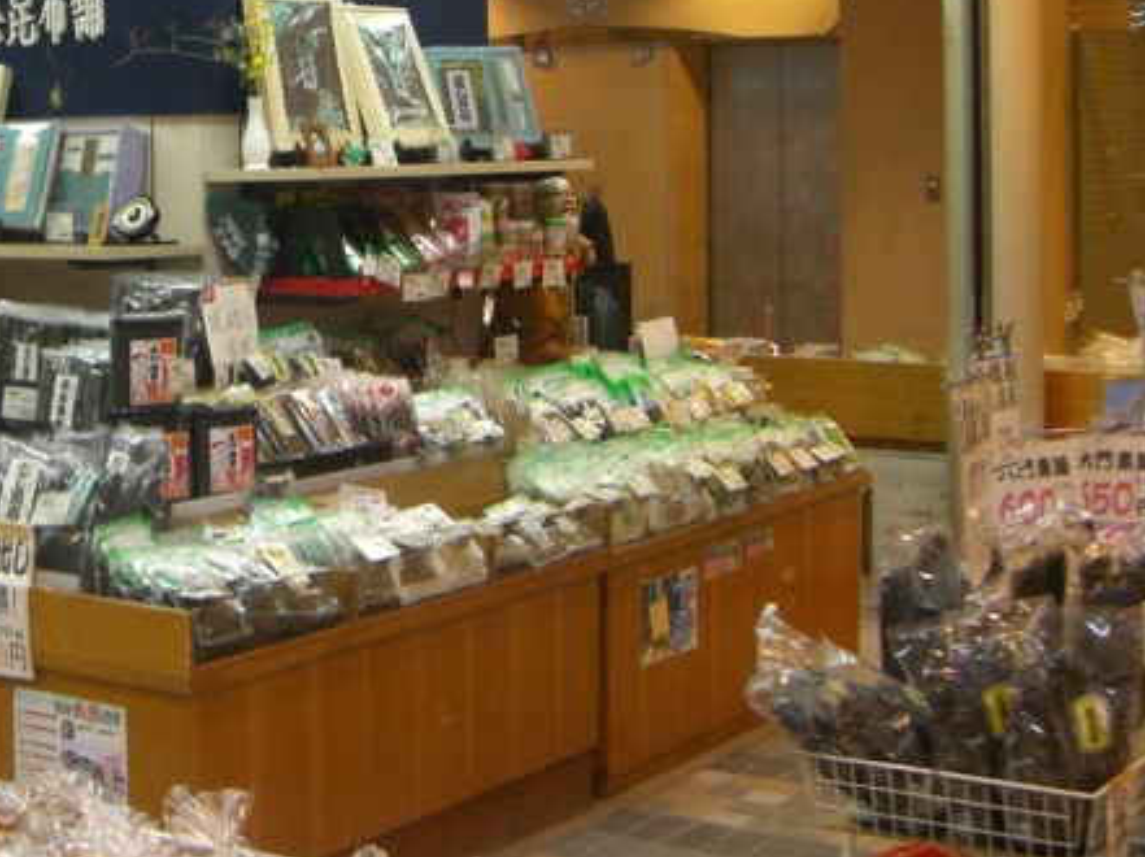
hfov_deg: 27.6
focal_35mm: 69
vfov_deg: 21.1
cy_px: 223
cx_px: 234
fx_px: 2280
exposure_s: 1/30
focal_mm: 6.2
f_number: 2.7
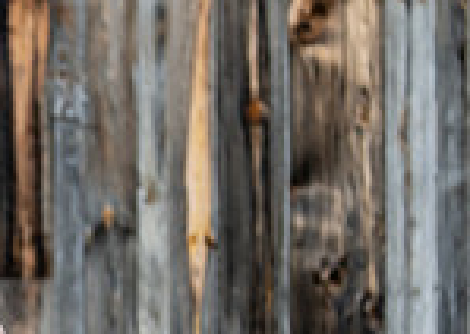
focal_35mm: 225
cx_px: -323
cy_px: 415
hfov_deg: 8.7
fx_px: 2999
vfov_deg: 6.3
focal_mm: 50
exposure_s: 1/1600
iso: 100
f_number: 1.2
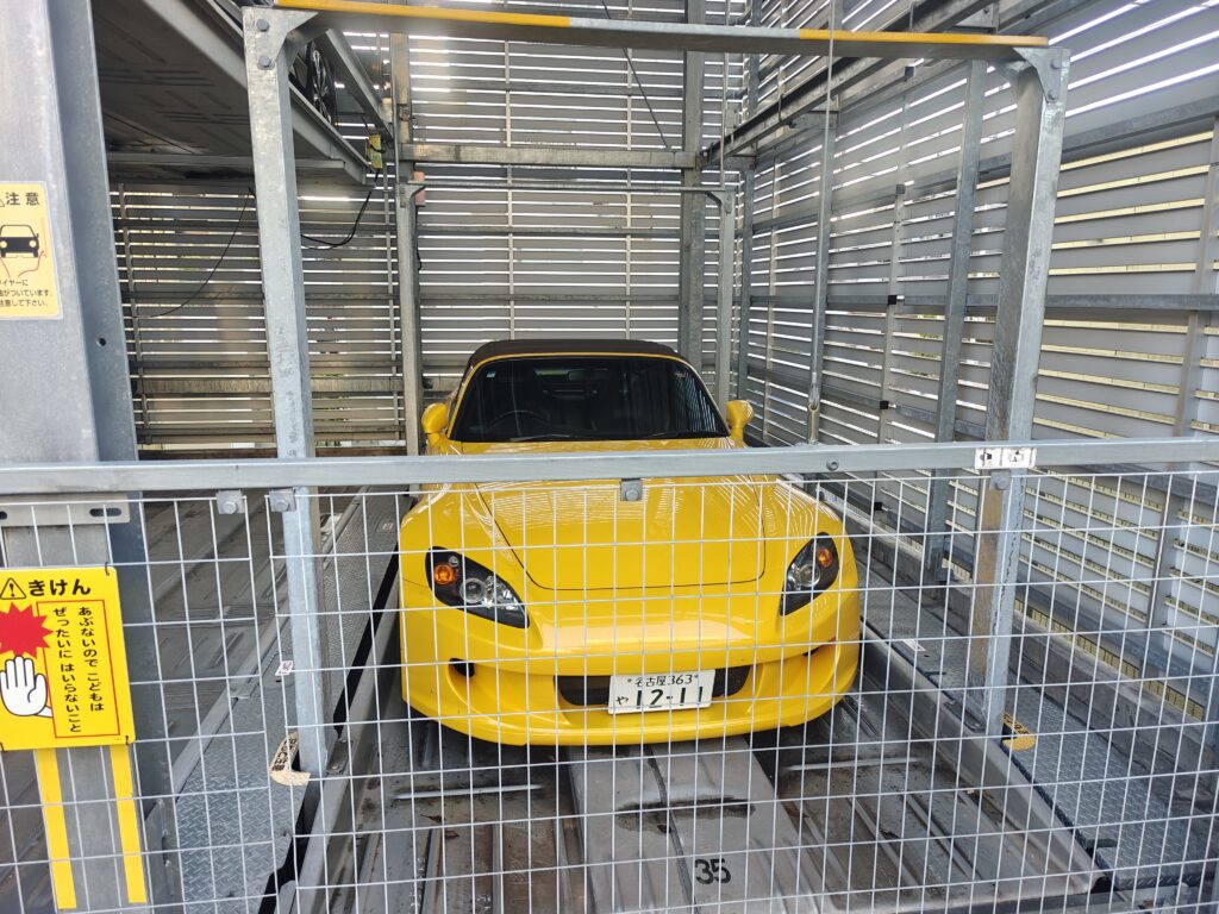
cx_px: 610
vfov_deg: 58.9
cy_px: 457
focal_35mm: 23
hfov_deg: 73.9
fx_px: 810
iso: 160
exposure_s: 1/100
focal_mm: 6.06
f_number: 1.6
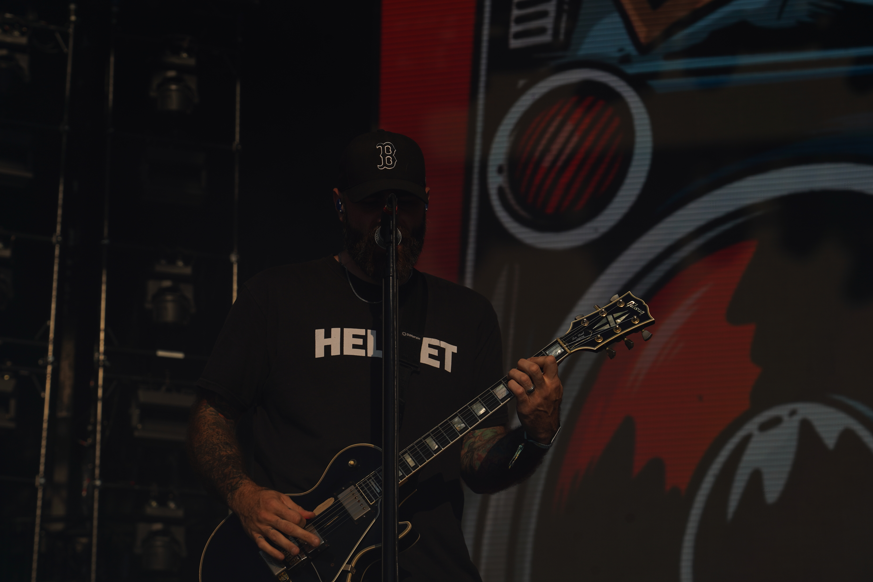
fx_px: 2546
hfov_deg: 19.5
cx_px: 436
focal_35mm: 105
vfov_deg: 13.0
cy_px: 291
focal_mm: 105
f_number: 8
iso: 100
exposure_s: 1/1000
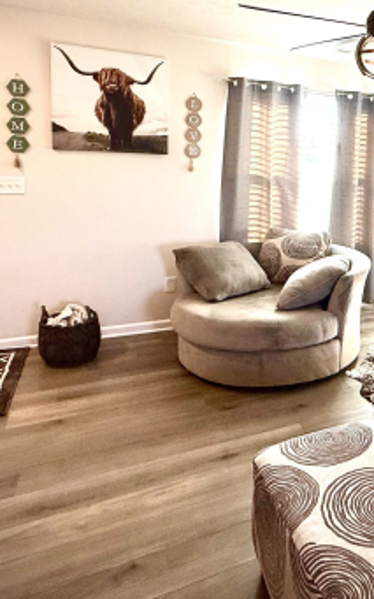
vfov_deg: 63.2
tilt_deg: -5.1
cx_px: 392
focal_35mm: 29
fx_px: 473
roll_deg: -3.5
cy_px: 204
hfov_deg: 37.4
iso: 100
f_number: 2.2
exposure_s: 1/120
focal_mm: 2.22
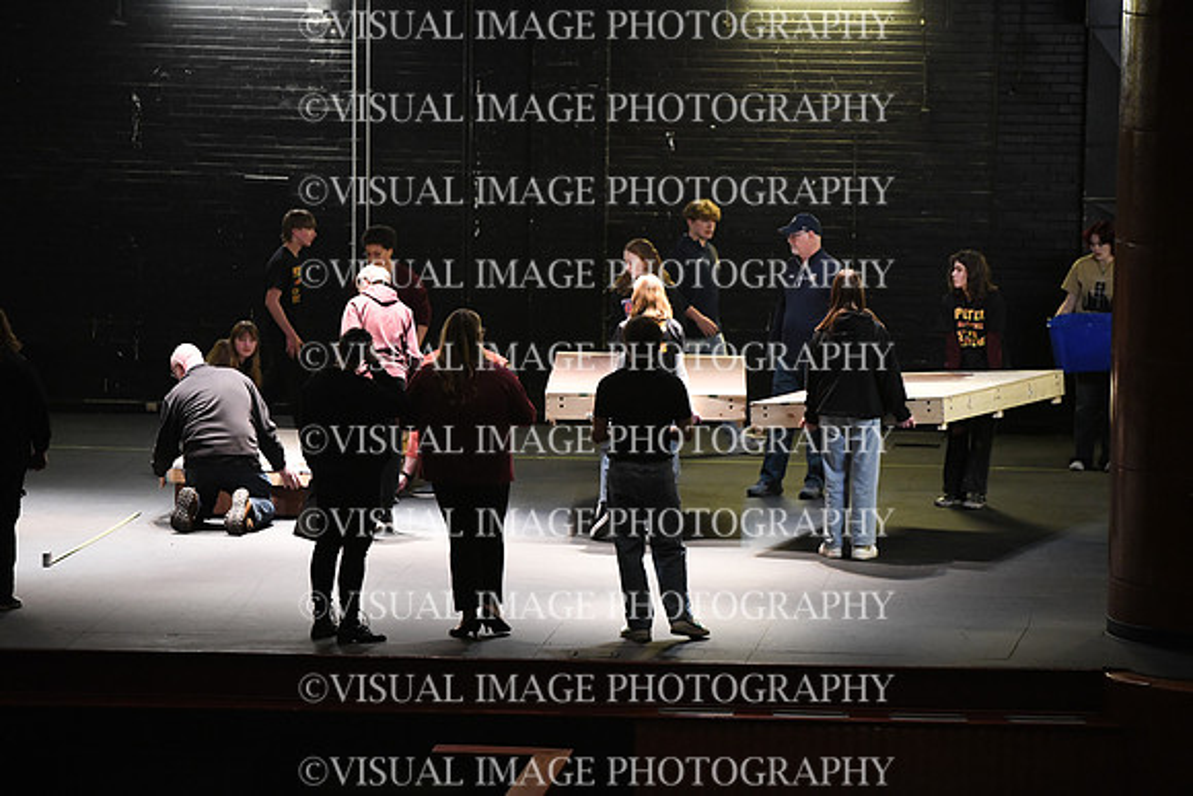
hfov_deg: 10.3
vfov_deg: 6.9
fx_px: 6629
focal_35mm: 200
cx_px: 596
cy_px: 398
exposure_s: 1/320
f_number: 2.8
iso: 8000
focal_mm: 200
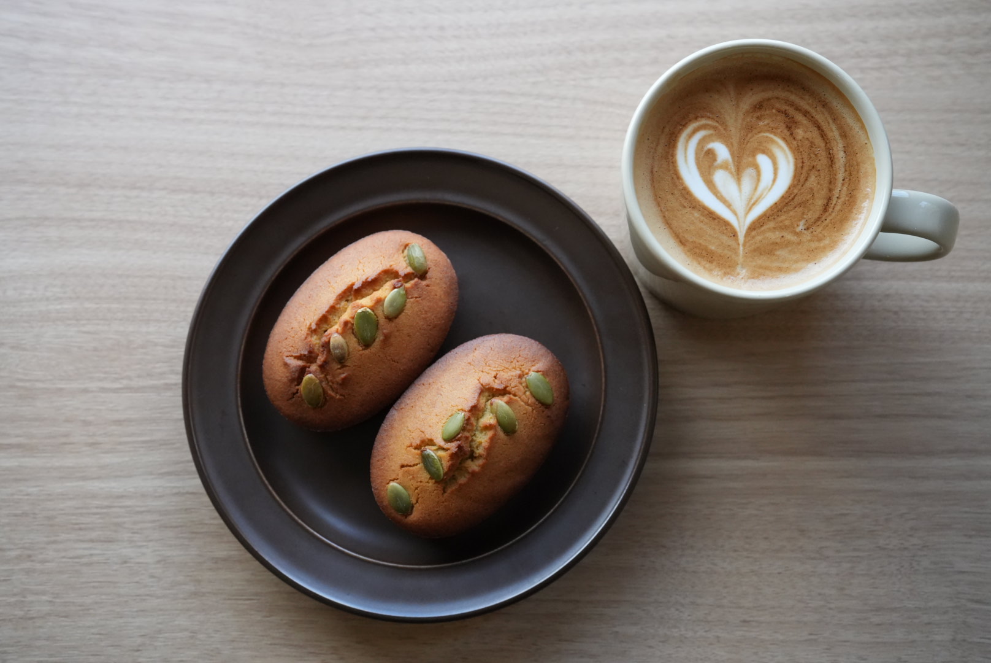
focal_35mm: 50
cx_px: 496
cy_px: 332
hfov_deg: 39.6
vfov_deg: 27.0
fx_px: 1377
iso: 5000
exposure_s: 1/1000
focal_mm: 50
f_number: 5.6
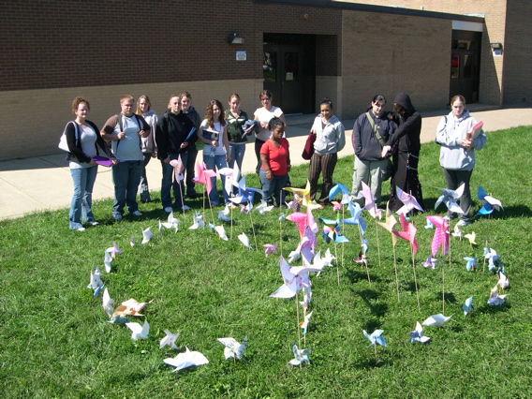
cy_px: 200
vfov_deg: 37.7
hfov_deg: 49.0
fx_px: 584
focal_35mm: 38
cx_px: 266
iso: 141
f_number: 7.6
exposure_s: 1/166
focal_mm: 8
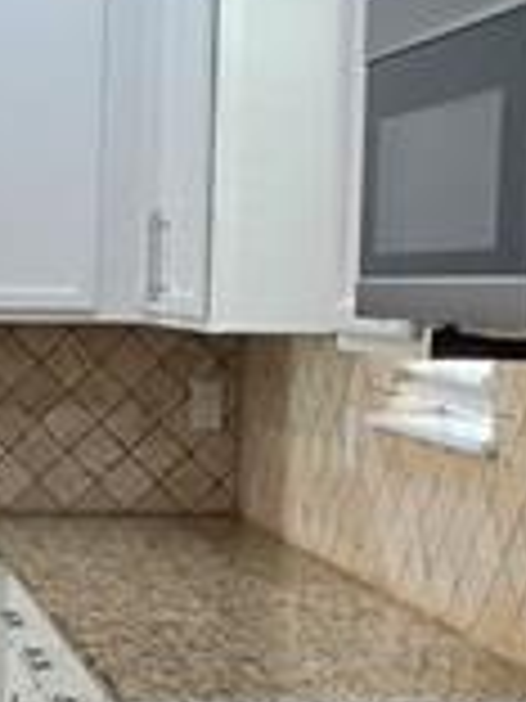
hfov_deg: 14.2
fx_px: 2026
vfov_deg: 19.5
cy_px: 544
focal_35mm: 100
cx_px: -157
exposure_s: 1/120
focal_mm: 2.2
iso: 125
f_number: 1.9
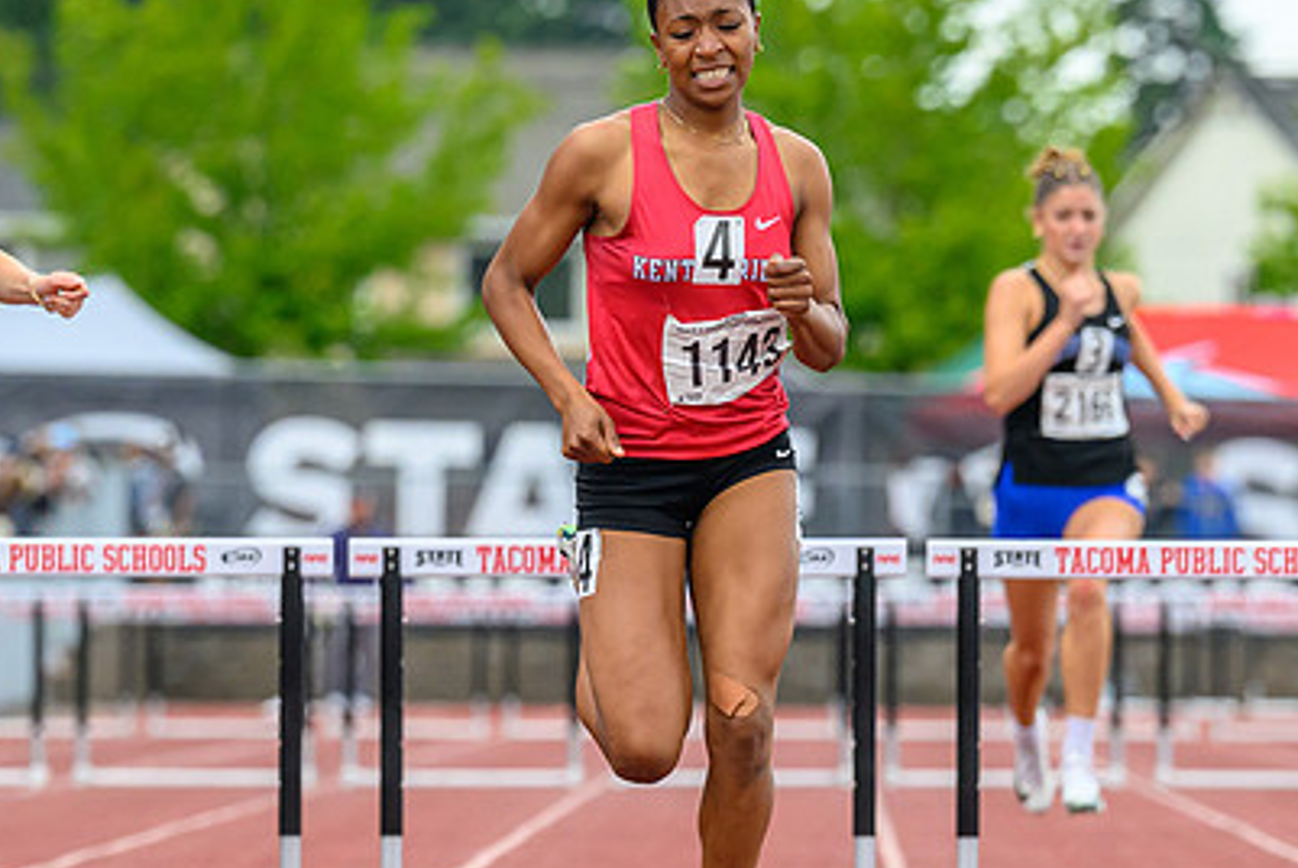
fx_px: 16741
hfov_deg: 4.4
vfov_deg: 3.0
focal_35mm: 464
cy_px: 465
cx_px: 574
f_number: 4.5
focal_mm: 200
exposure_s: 1/1600
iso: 1000
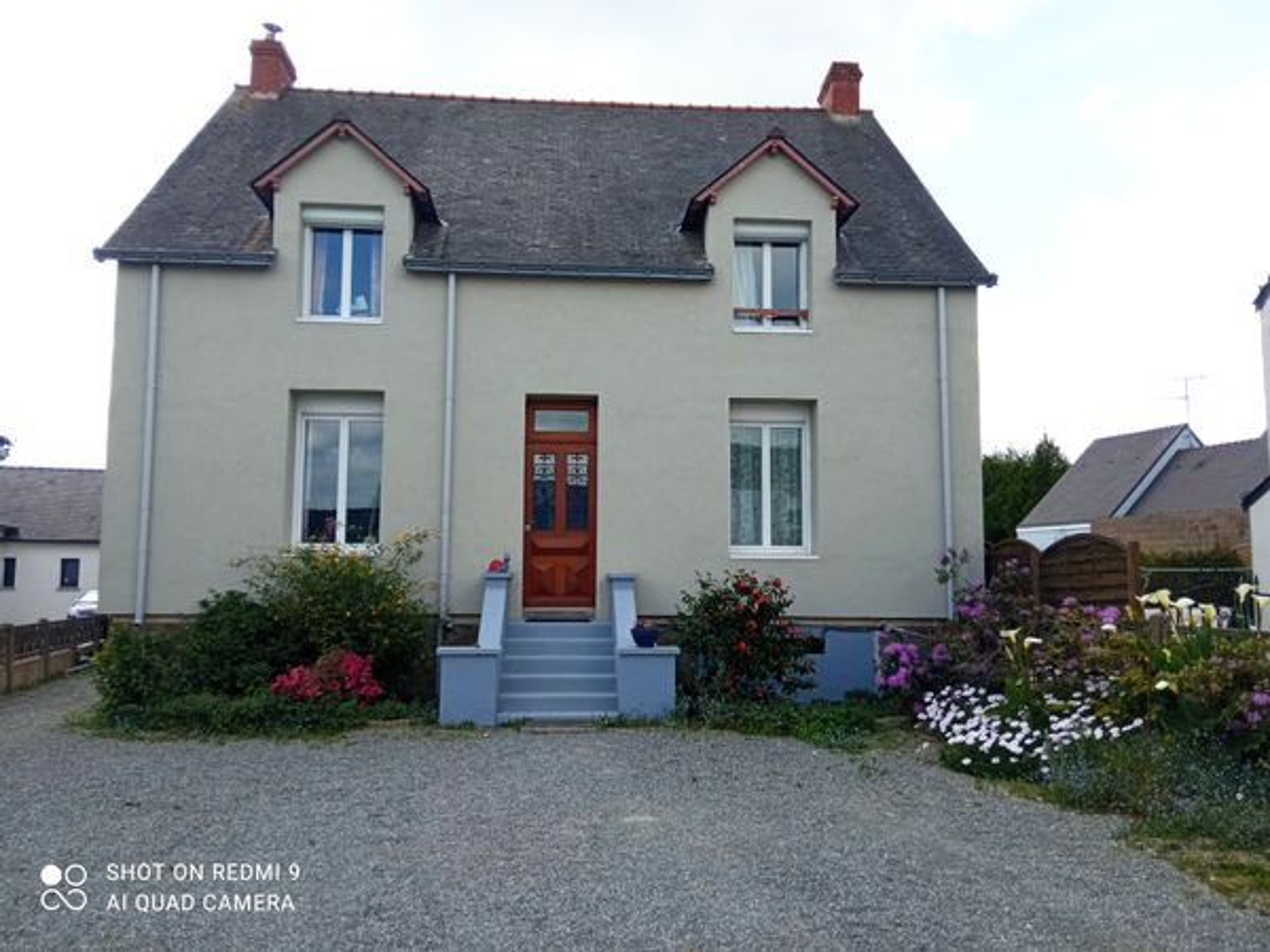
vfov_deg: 51.4
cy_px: 476
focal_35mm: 27
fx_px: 991
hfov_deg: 65.3
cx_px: 635
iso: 114
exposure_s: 1/643
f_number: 2.2
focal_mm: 3.79
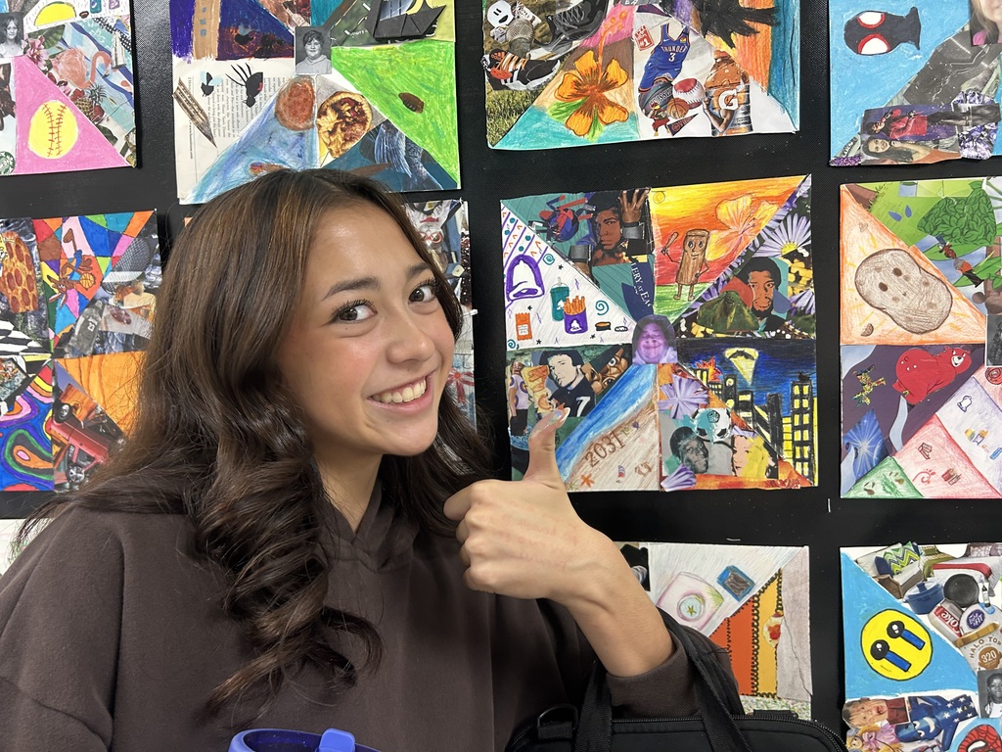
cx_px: 501
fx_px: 753
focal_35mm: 26
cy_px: 376
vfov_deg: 53.1
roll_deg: +2.8
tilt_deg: -4.0
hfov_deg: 67.3
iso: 160
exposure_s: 1/60
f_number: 1.5
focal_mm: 5.7
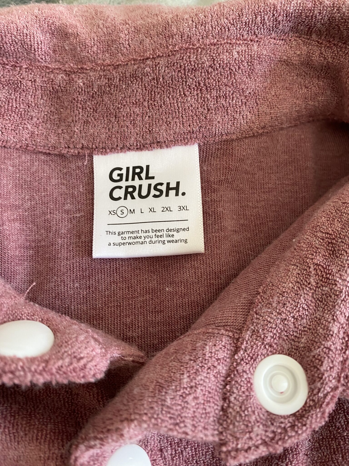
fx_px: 336
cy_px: 233
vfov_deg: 69.4
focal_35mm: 25
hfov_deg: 54.9
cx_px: 174
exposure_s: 1/60
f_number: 1.8
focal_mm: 4.25
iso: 125
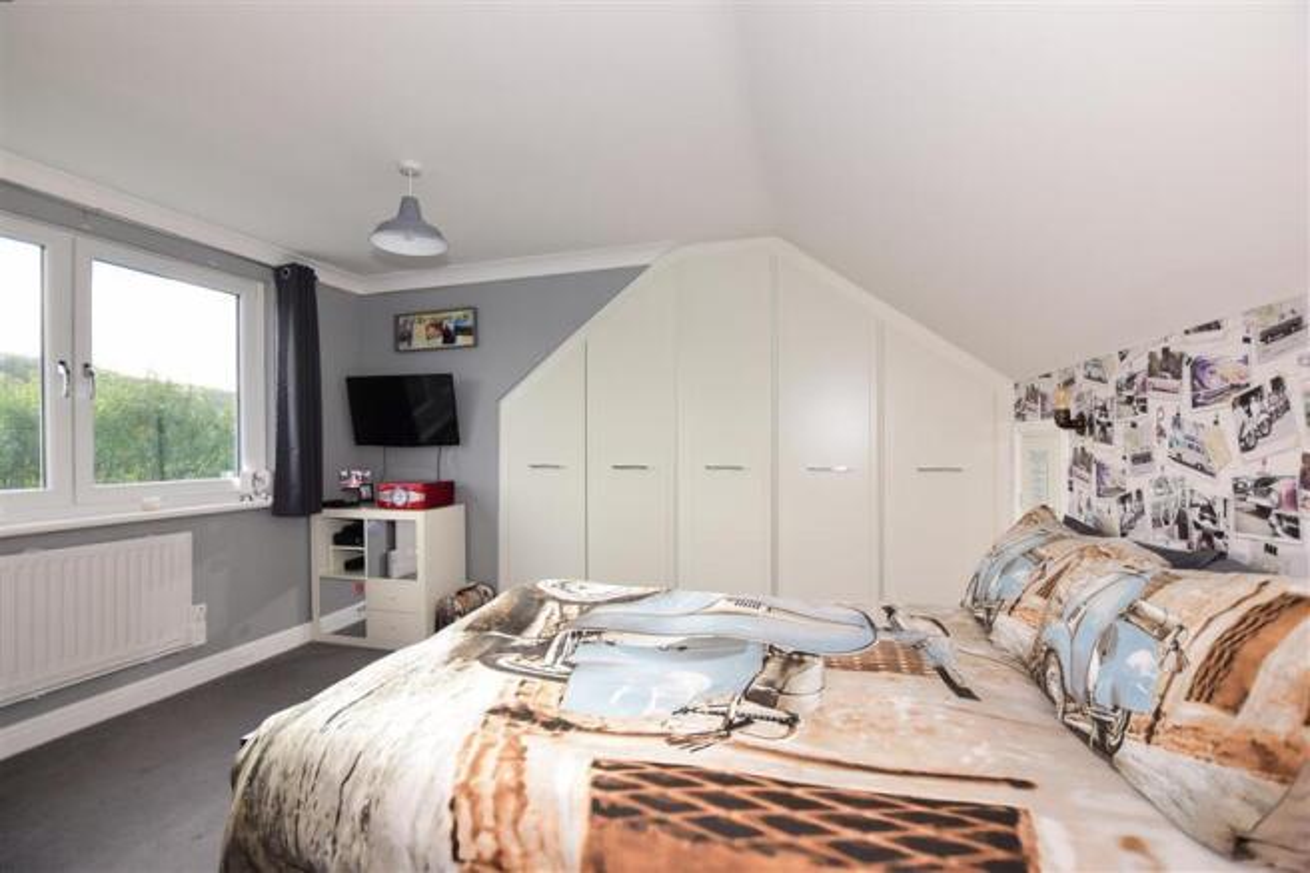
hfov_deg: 100.4
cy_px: 436
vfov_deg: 77.3
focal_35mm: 15
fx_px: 546
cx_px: 655
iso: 200
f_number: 5
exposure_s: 1/125
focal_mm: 10
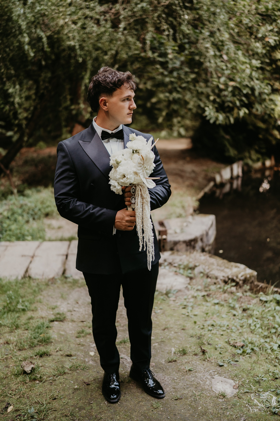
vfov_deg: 54.4
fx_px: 408
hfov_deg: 37.9
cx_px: 140
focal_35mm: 35
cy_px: 210
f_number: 1.4
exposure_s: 1/1000
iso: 640
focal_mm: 35
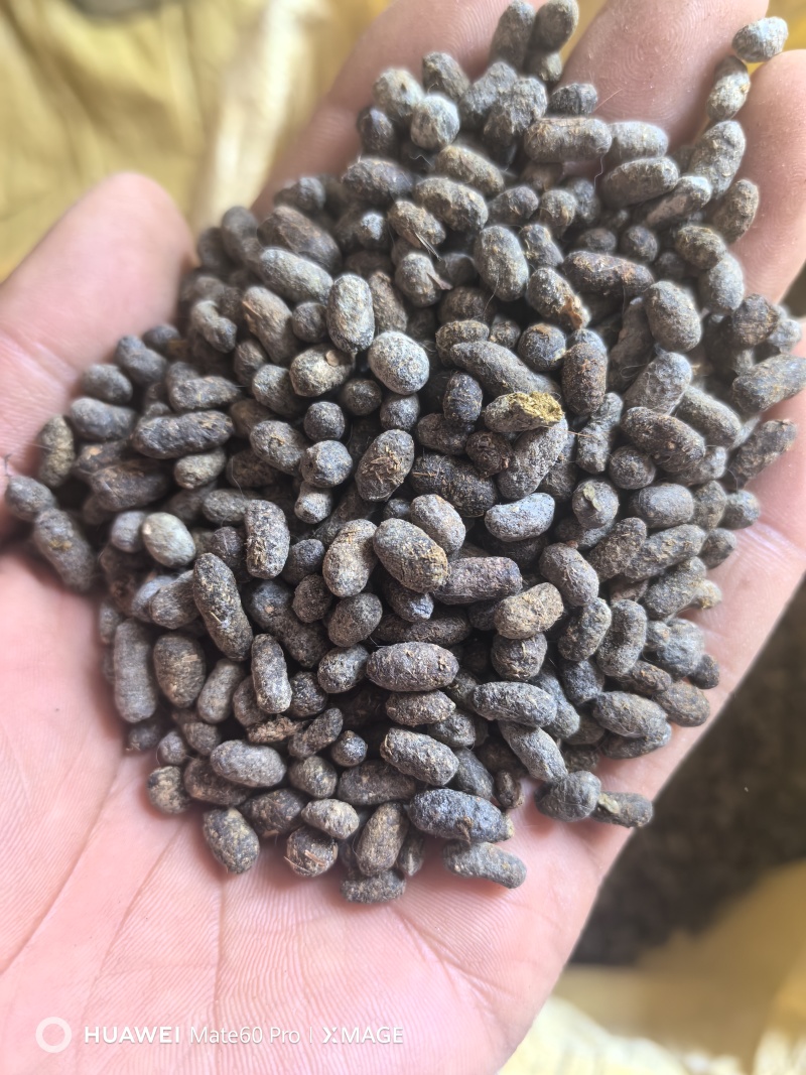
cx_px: 403
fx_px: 838
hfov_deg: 51.3
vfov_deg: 65.3
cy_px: 538
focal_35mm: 27
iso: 1250
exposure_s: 1/500
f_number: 2
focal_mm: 5.75
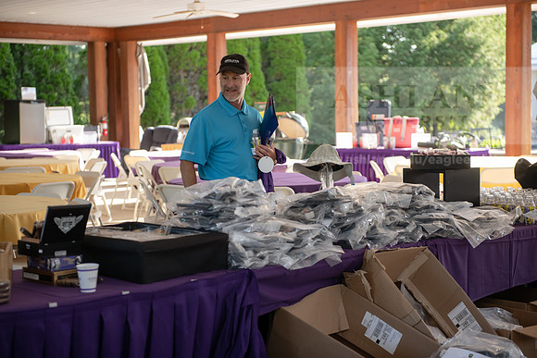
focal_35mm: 70
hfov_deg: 28.8
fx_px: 1044
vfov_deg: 19.5
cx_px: 268
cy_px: 179
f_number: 3.2
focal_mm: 70
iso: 250
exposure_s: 1/200
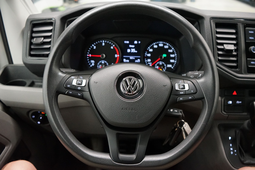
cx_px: 128
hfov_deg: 39.6
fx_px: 354
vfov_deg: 27.0
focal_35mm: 50
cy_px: 85
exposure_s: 1/125
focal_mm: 50
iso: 6400
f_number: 4.5
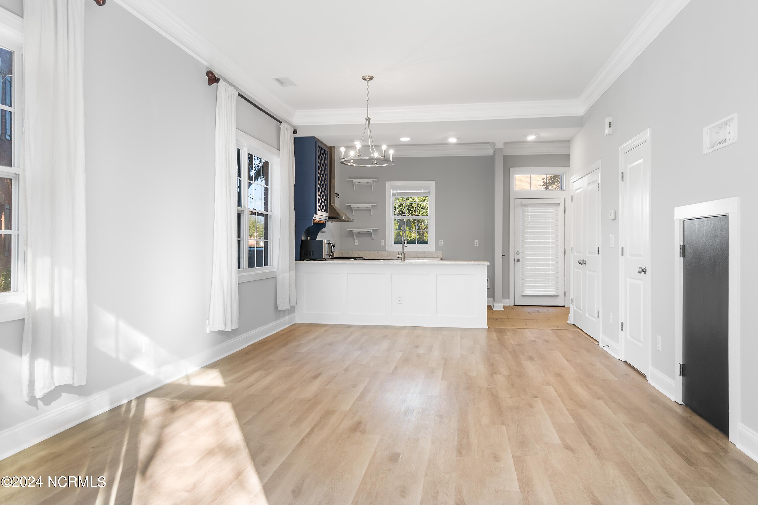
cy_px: 252
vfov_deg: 53.1
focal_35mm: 24
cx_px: 379
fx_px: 505
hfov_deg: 73.7
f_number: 5.3
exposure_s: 1/5
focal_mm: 16
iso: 100
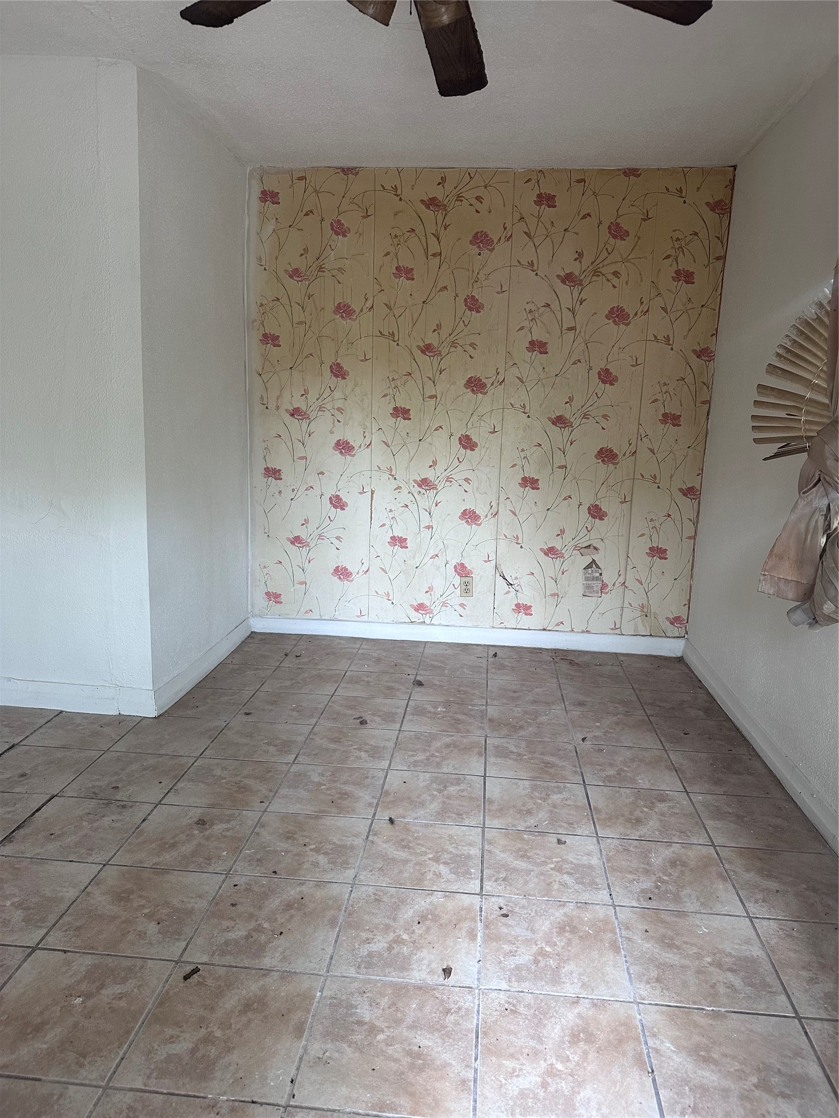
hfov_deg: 56.8
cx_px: 420
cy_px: 559
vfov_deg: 71.6
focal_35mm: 24
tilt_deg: -7.3
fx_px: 776
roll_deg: -1.3
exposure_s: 1/96
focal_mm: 6.86
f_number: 1.78
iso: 250
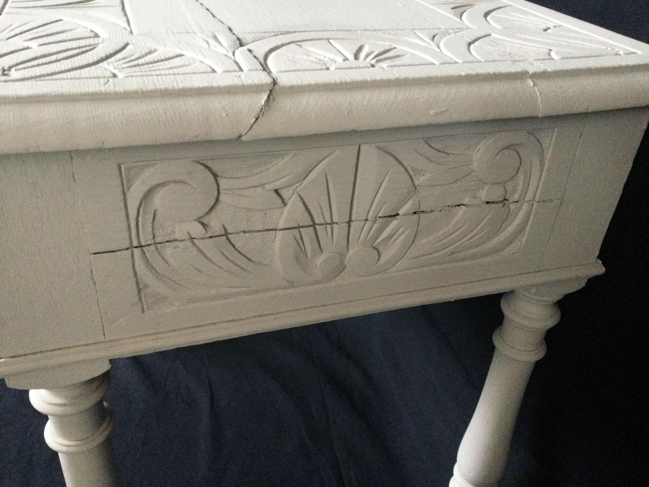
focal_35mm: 31
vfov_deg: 45.4
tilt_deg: -33.5
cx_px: 324
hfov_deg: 58.4
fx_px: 581
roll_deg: -4.0
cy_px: 244
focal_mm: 3.3
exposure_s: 1/20
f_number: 2.4
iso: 200
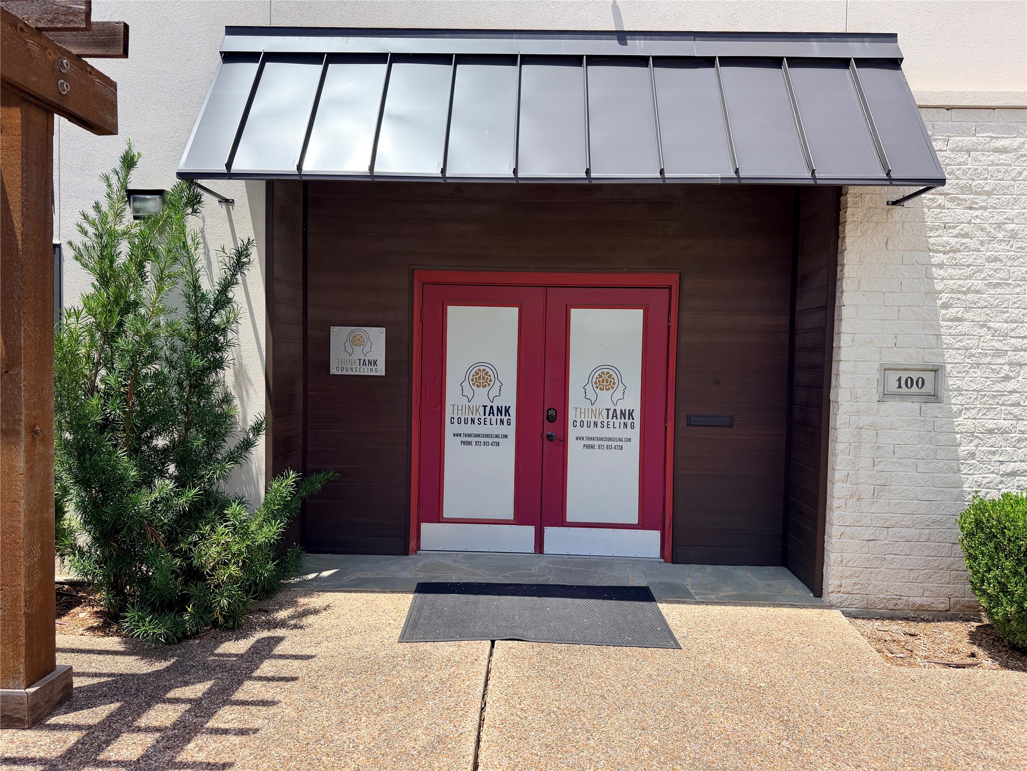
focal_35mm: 24
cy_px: 386
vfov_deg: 56.8
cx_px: 514
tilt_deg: -2.1
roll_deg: -1.3
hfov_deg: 71.6
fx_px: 712
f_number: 1.78
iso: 100
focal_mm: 6.76
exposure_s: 1/4167
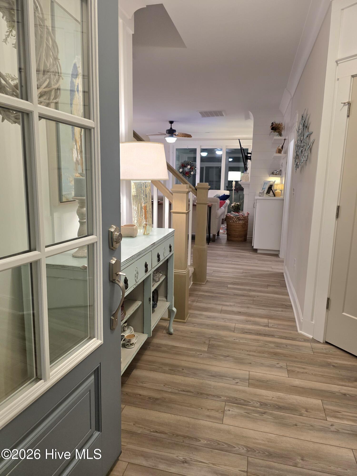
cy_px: 238
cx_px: 178
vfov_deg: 73.9
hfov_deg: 58.9
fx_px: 316
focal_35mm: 23
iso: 250
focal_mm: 6.3
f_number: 1.7
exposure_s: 1/120
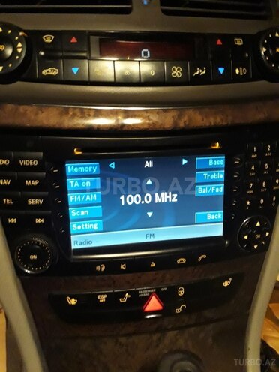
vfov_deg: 65.3
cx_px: 140
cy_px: 186
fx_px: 290
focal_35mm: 27
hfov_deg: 51.4
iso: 800
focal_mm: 3.6
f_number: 1.9
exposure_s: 1/10
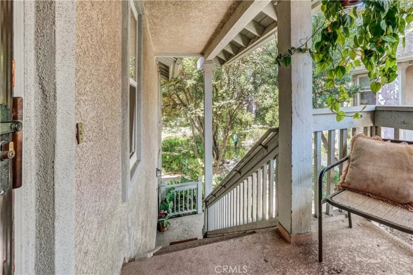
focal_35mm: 15
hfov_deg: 100.4
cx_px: 206
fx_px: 172
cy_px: 138
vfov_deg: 77.3
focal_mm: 10
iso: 1000
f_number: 8
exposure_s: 1/160
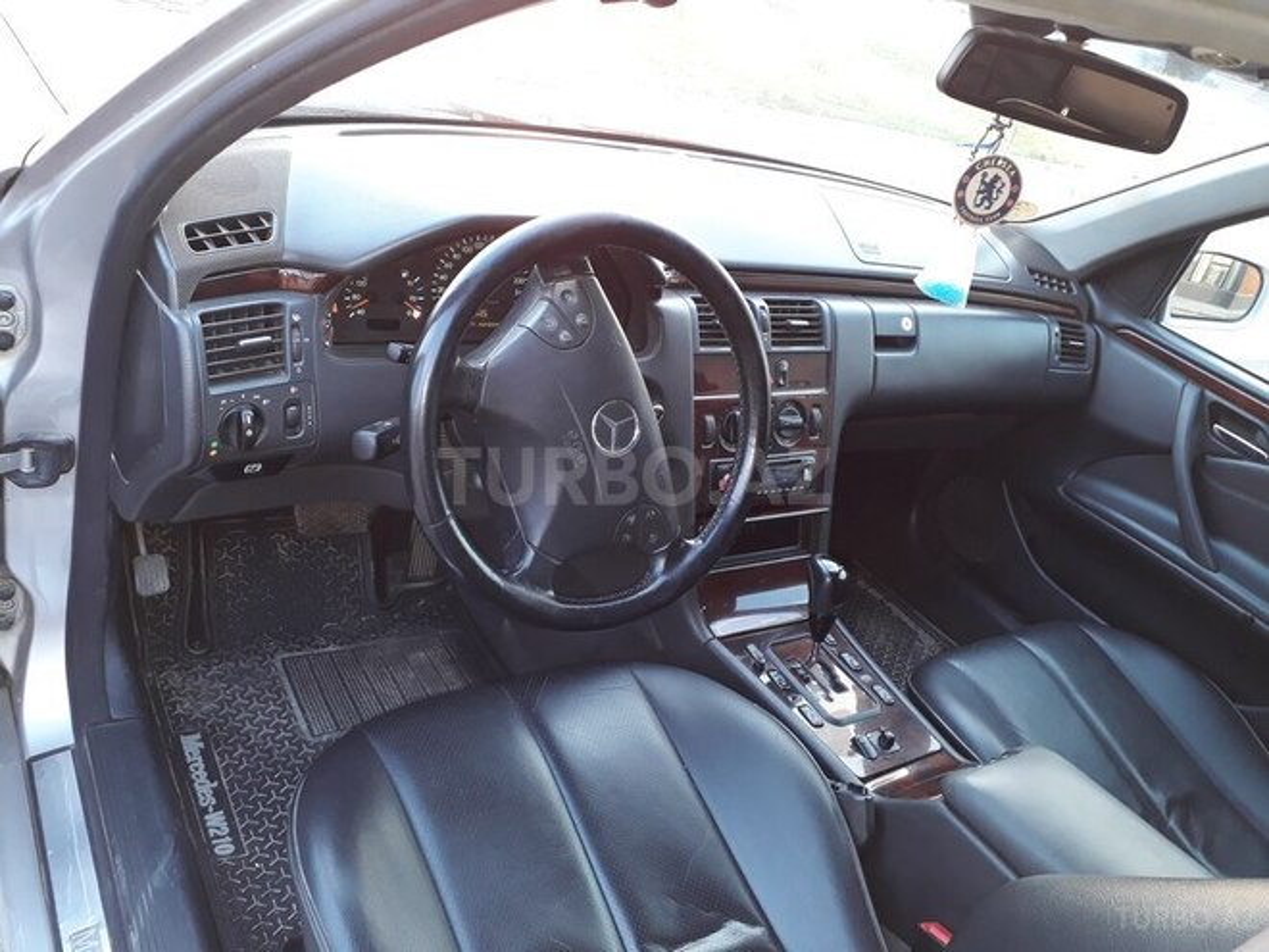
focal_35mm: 27
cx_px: 634
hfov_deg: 65.3
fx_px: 990
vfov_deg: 51.4
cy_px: 476
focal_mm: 3.6
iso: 100
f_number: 1.9
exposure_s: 1/33
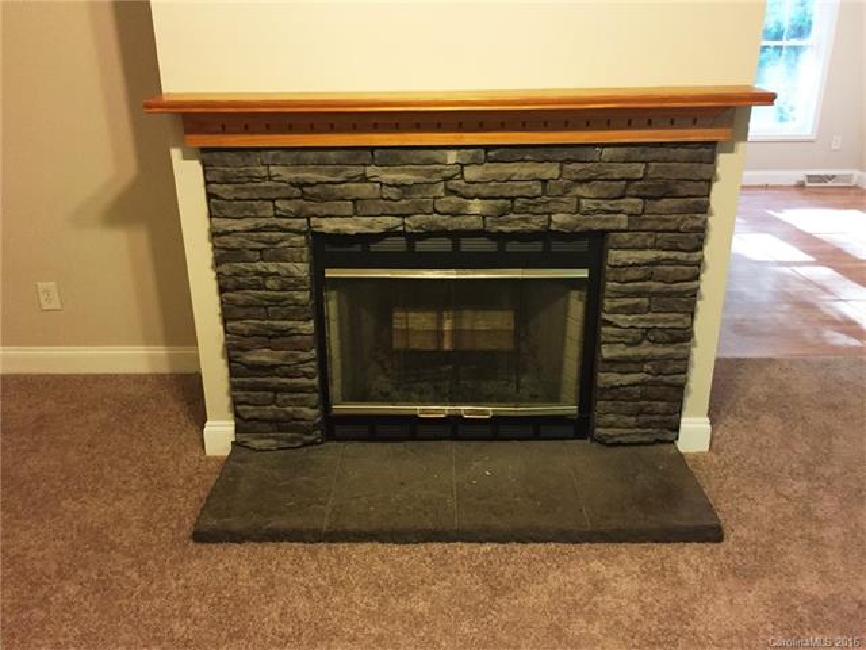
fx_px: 726
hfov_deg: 61.7
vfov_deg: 48.2
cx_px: 433
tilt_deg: -22.3
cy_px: 325
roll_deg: -1.9
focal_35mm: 29
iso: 200
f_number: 2.2
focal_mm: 4.15
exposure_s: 1/30
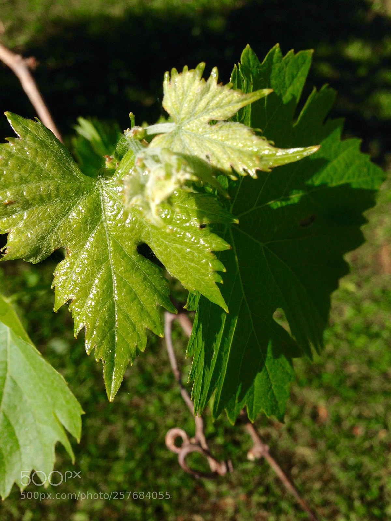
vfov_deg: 55.4
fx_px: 497
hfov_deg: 42.9
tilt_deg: -59.8
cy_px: 260
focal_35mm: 33
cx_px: 196
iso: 50
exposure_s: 1/2169
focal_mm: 4.12
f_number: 2.4
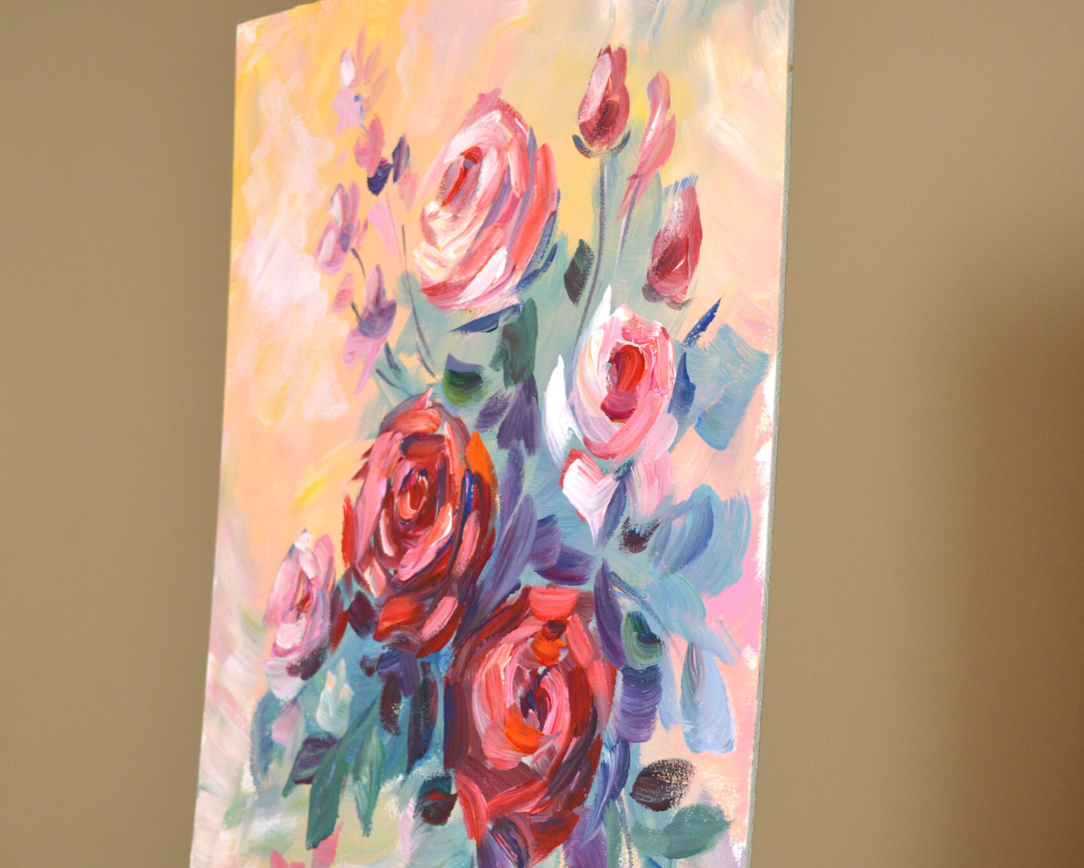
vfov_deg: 22.4
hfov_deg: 27.9
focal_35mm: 68
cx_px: 545
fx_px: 2182
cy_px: 567
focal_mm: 32
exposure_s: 1/40
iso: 400
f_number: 4.8
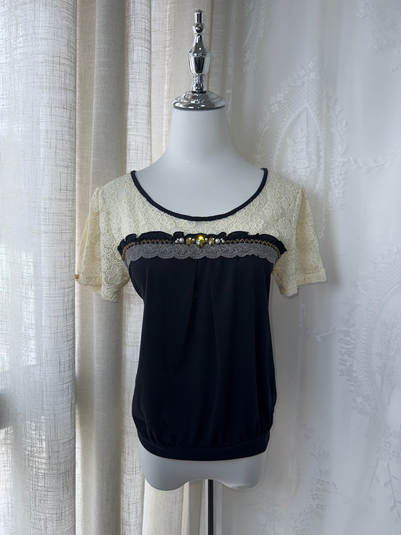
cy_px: 268
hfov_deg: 56.8
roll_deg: -2.6
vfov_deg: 71.6
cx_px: 200
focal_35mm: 24
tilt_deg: -8.5
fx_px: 371
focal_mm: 6.76
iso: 100
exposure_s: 1/356
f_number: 1.78
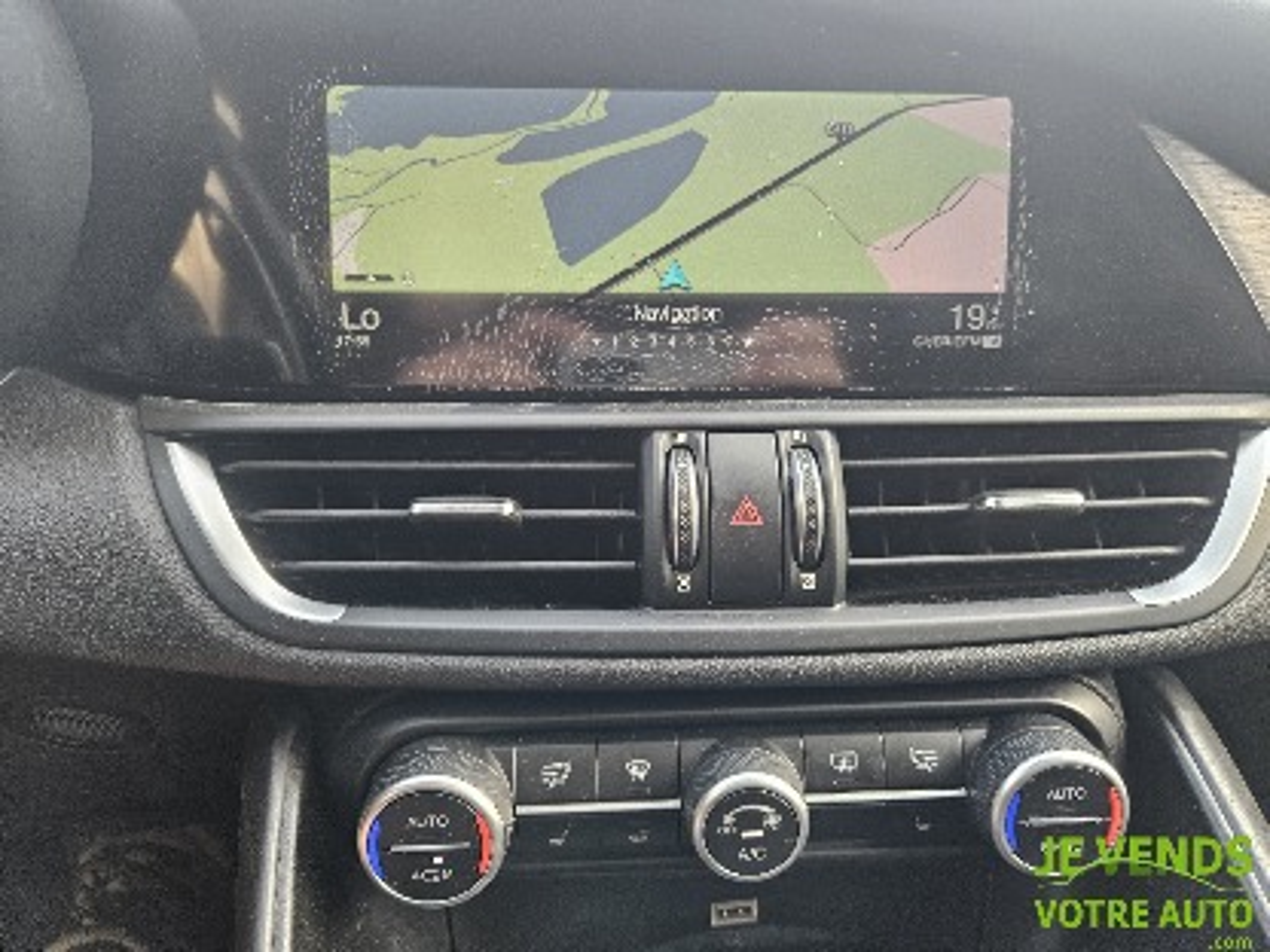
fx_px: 844
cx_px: 635
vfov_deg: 58.9
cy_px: 476
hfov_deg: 73.9
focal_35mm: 23
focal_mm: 5.4
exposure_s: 1/59.5
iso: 80
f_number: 1.8
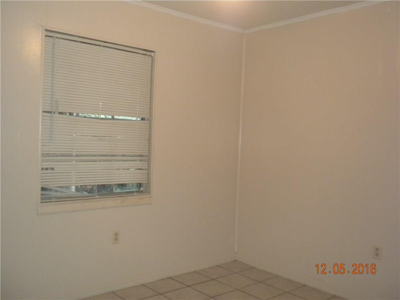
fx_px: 428
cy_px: 150
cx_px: 200
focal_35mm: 37
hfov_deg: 50.1
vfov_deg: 38.7
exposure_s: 1/30
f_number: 3.5
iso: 400
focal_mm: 6.6
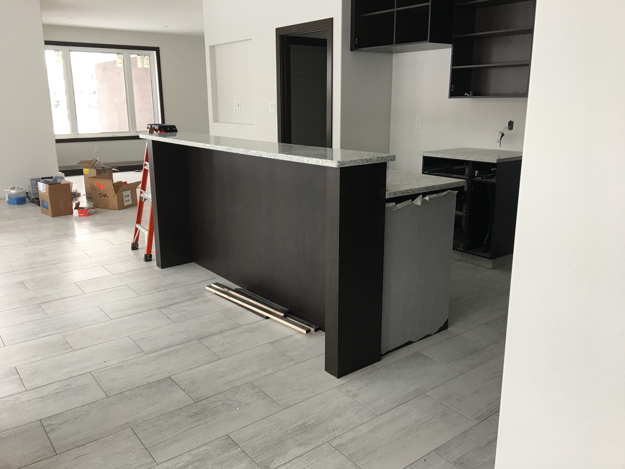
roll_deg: -0.8
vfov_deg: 48.2
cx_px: 312
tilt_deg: -13.3
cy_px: 234
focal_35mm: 29
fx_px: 524
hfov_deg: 61.7
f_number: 2.2
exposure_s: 1/30
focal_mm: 4.15
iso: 25
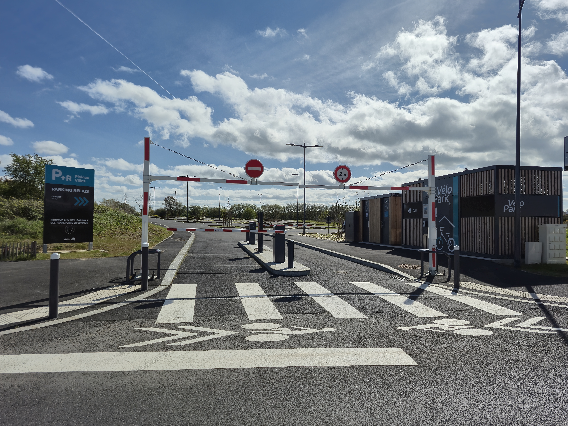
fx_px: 377
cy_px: 213
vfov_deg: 58.9
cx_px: 284
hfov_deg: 73.9
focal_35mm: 23
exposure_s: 1/4525
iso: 25
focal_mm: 5.4
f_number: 1.8
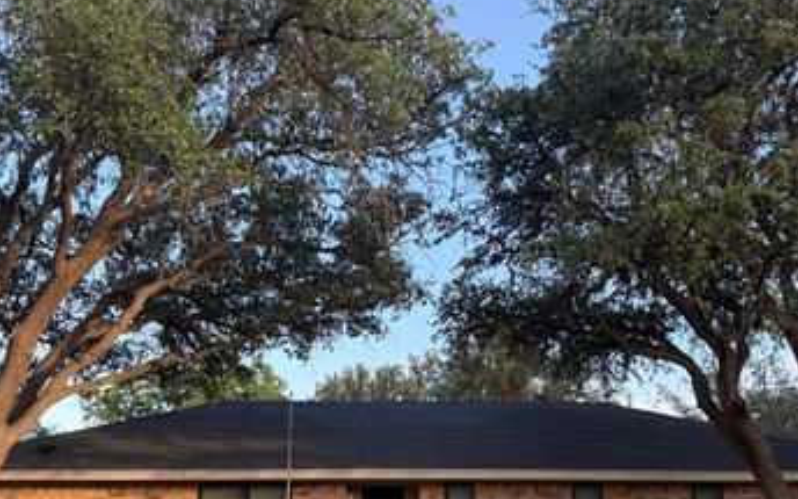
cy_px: 361
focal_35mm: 37
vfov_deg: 33.9
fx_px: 805
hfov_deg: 52.7
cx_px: 413
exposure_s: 1/504
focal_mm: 6.76
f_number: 1.78
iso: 100
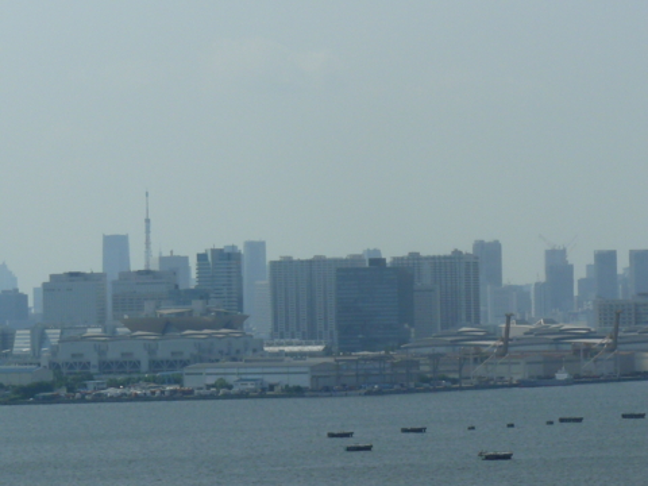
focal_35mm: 216
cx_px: 324
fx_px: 4043
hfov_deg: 9.2
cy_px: 243
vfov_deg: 6.9
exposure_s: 1/500
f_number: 8
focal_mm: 24.1
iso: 100
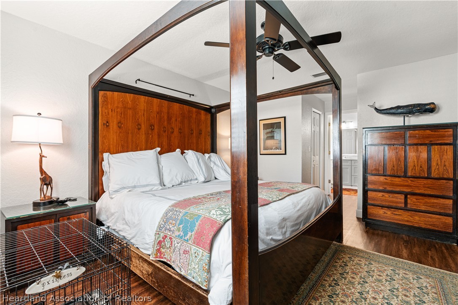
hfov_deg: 96.7
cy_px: 152
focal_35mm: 16
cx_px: 229
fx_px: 204
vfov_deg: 73.7
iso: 400
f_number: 8
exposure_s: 1/3
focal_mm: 16
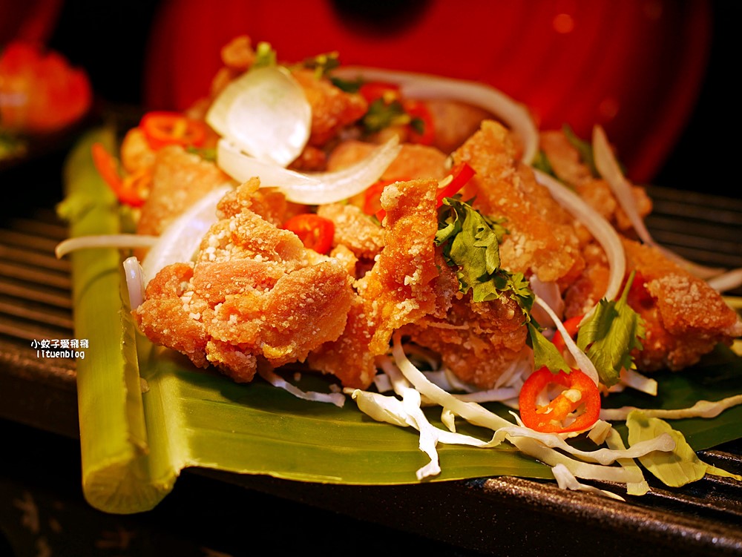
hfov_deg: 38.2
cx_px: 371
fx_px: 1072
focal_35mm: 50
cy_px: 278
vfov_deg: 29.1
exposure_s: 1/800
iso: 200
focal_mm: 25
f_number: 2.8
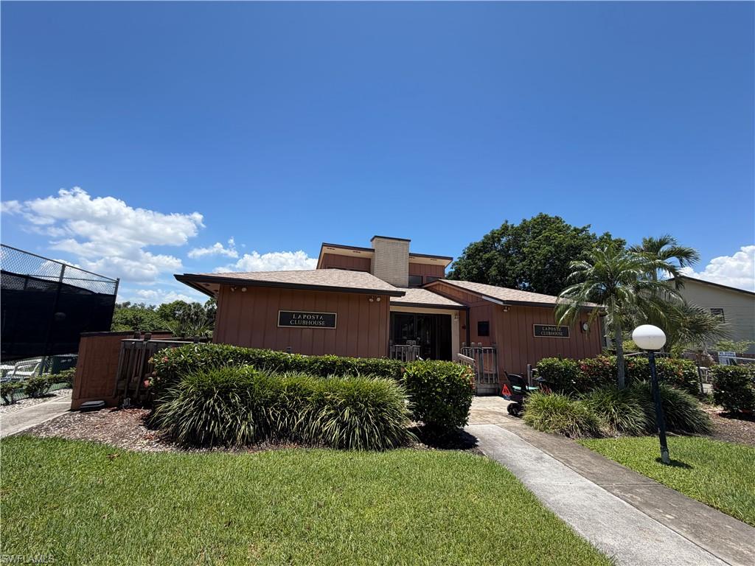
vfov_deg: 85.7
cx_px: 378
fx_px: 305
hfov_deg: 102.1
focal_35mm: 14
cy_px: 283
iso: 20
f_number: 2.2
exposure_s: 1/770
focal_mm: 2.22
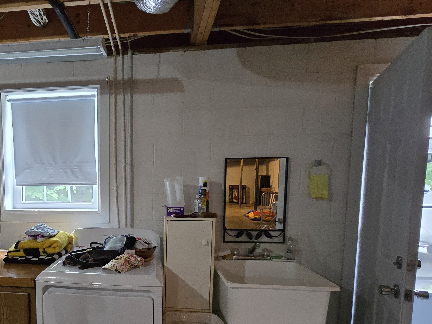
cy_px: 214
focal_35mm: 23
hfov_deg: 69.4
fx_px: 287
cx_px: 112
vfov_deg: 57.7
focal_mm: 2.2
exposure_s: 1/60
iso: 1000
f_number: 2.2
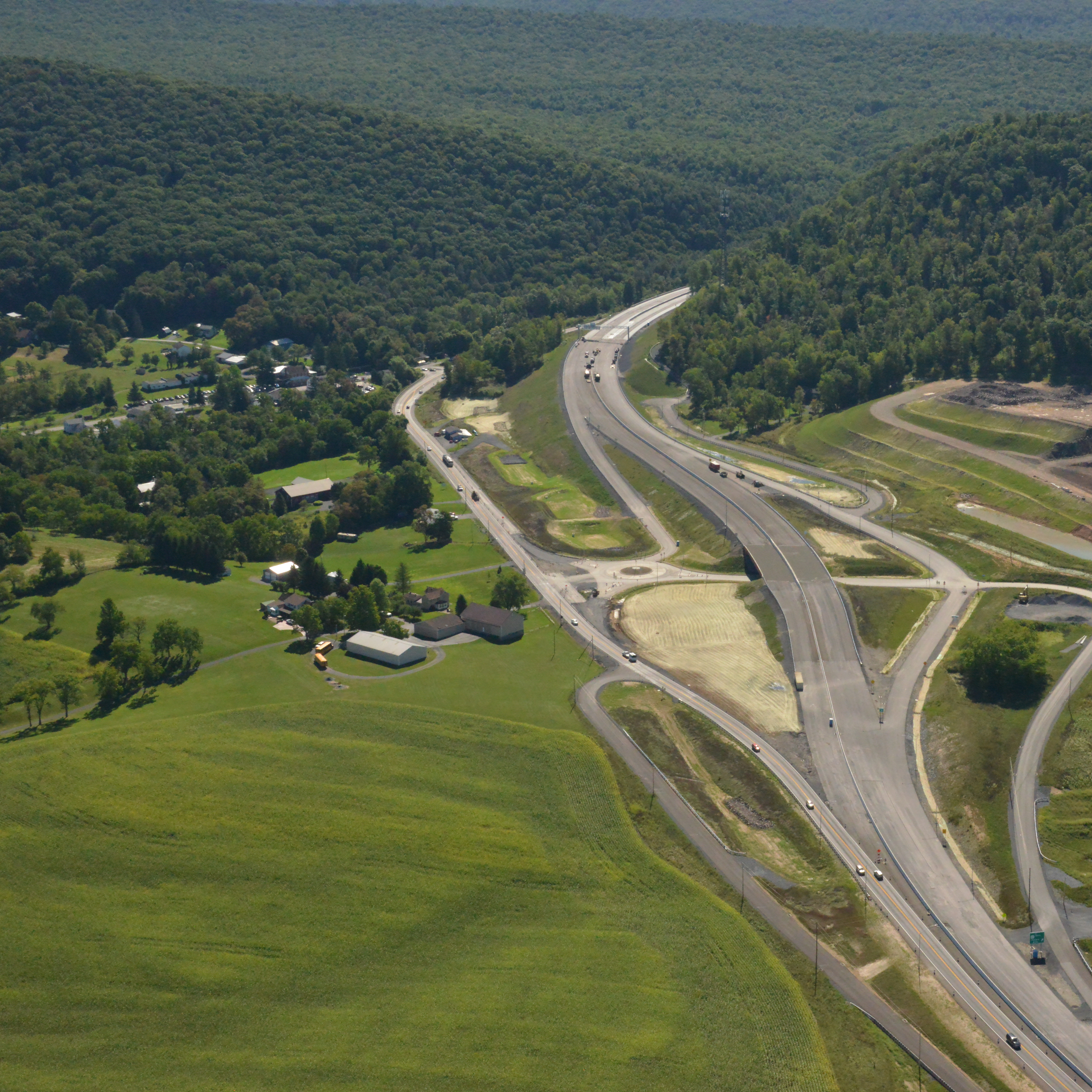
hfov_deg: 27.4
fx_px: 2213
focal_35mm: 62
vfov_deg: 27.7
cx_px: 786
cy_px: 553
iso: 6400
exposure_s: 1/2500
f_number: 20
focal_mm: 48
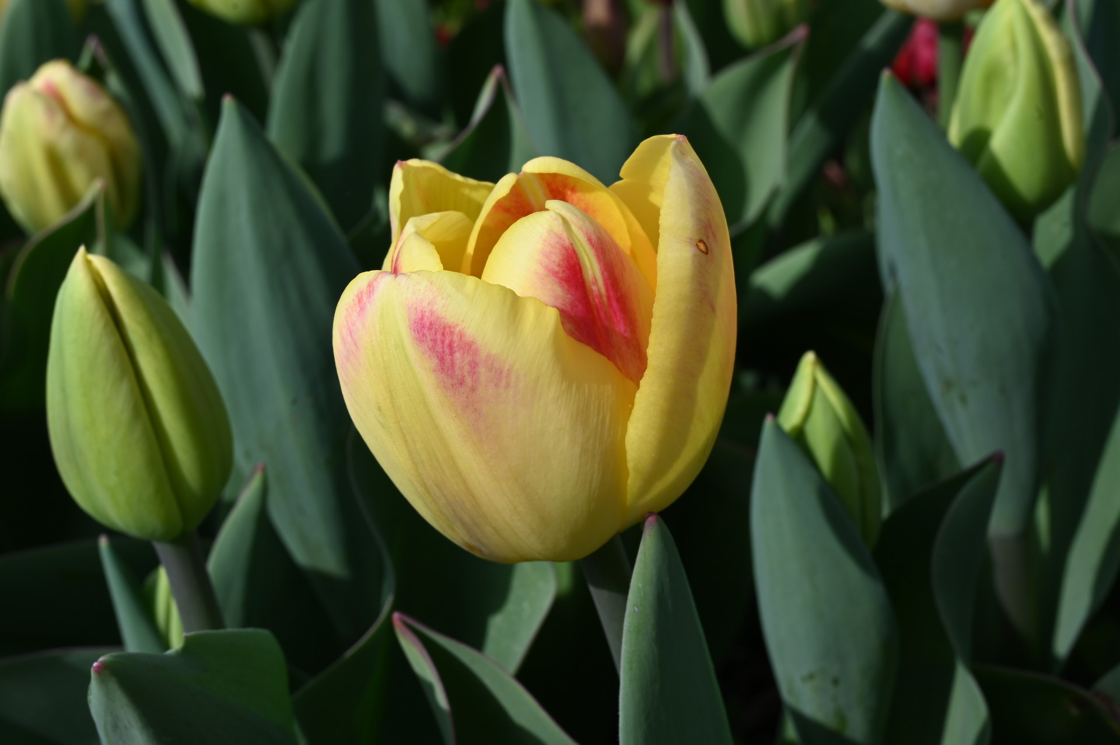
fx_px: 1616
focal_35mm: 52
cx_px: 560
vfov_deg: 26.0
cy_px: 372
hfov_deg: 38.2
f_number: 16
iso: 100
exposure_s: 1/100
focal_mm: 52
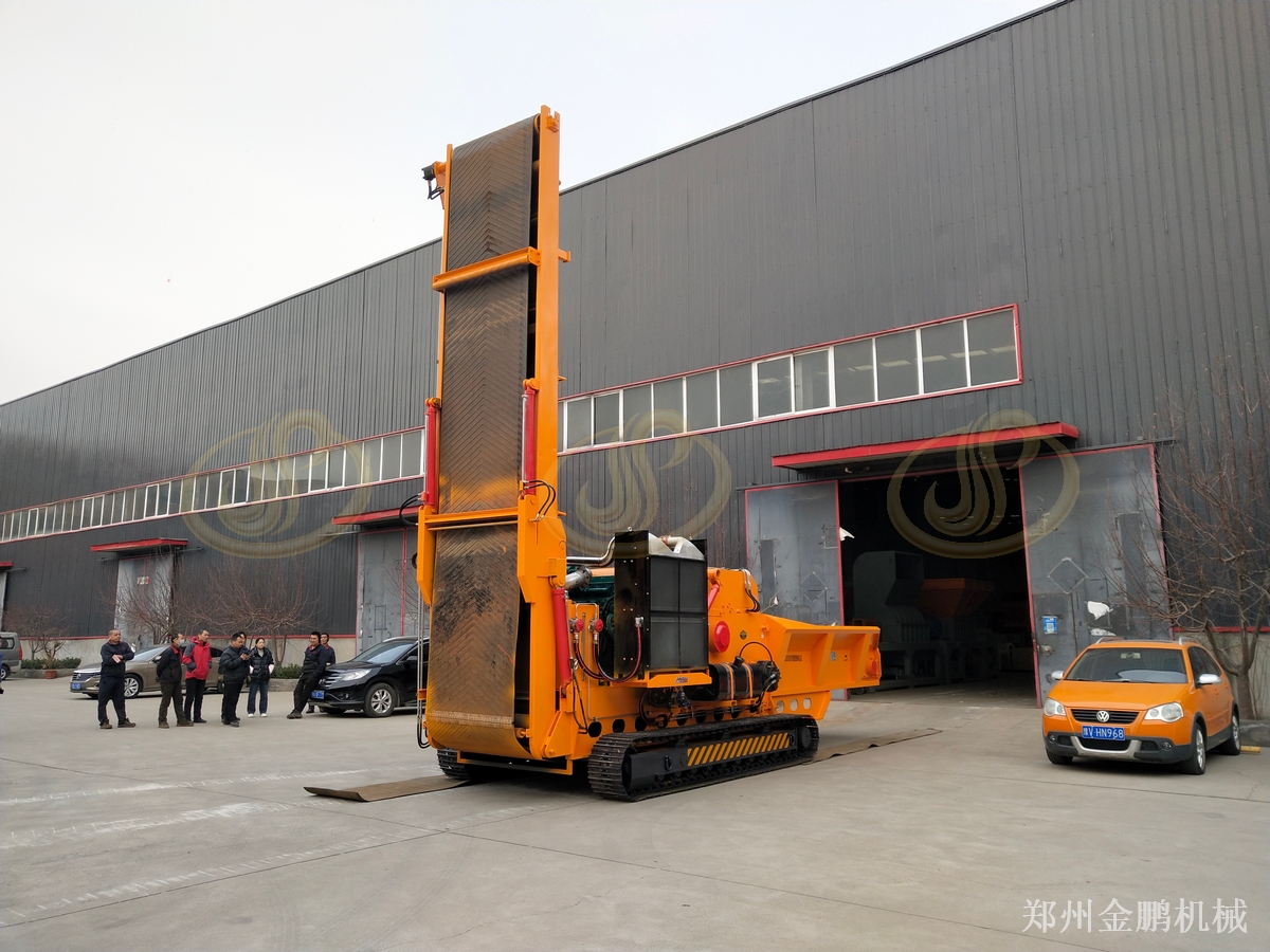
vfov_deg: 46.8
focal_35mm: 30
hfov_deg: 60.0
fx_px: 1101
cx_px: 635
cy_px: 476
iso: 90
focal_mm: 3.95
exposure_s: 1/330
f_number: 1.8
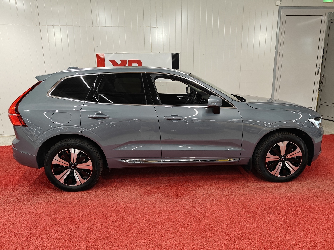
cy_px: 125
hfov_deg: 67.3
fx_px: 251
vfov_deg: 53.1
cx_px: 167
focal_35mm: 26
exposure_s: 1/92
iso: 100
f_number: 1.8
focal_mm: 5.59
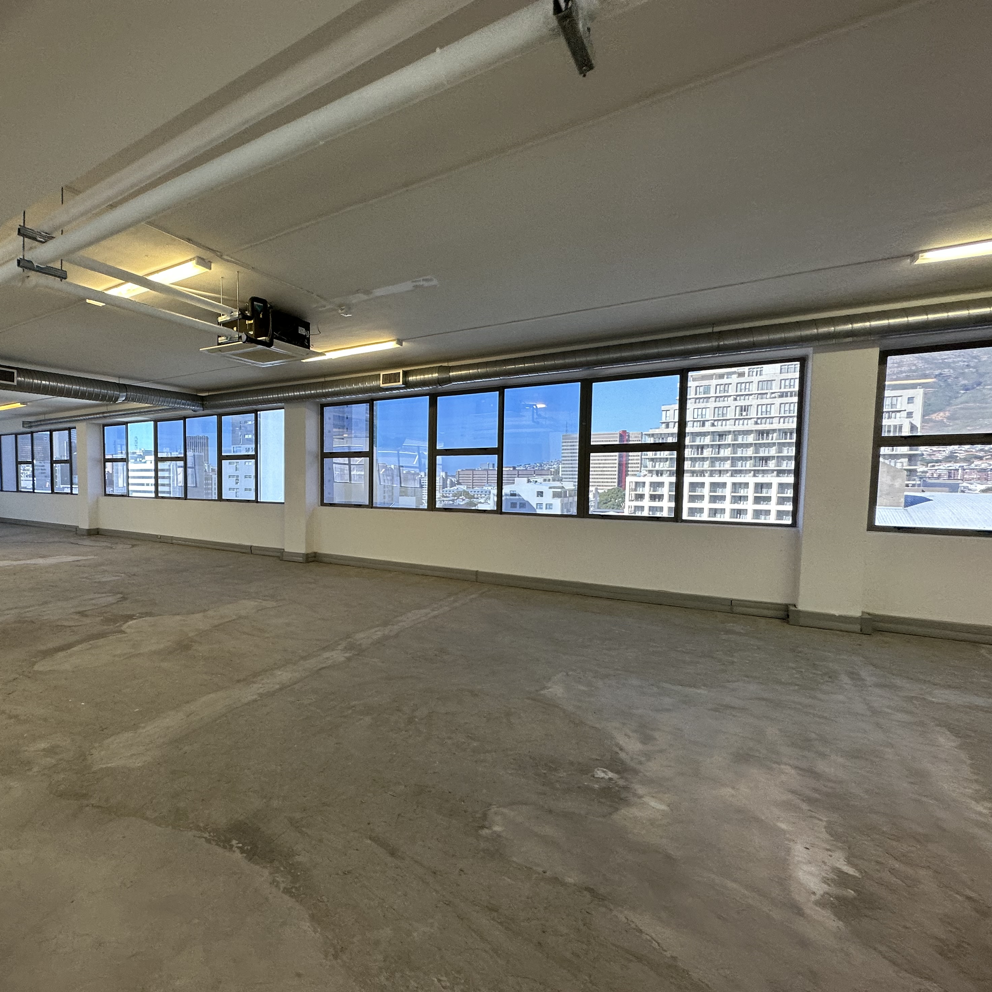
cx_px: 318
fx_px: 551
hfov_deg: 80.7
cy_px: 510
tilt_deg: -2.2
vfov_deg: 83.9
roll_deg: -1.5
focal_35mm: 17
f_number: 2.2
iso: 100
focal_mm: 2.22
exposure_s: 1/100
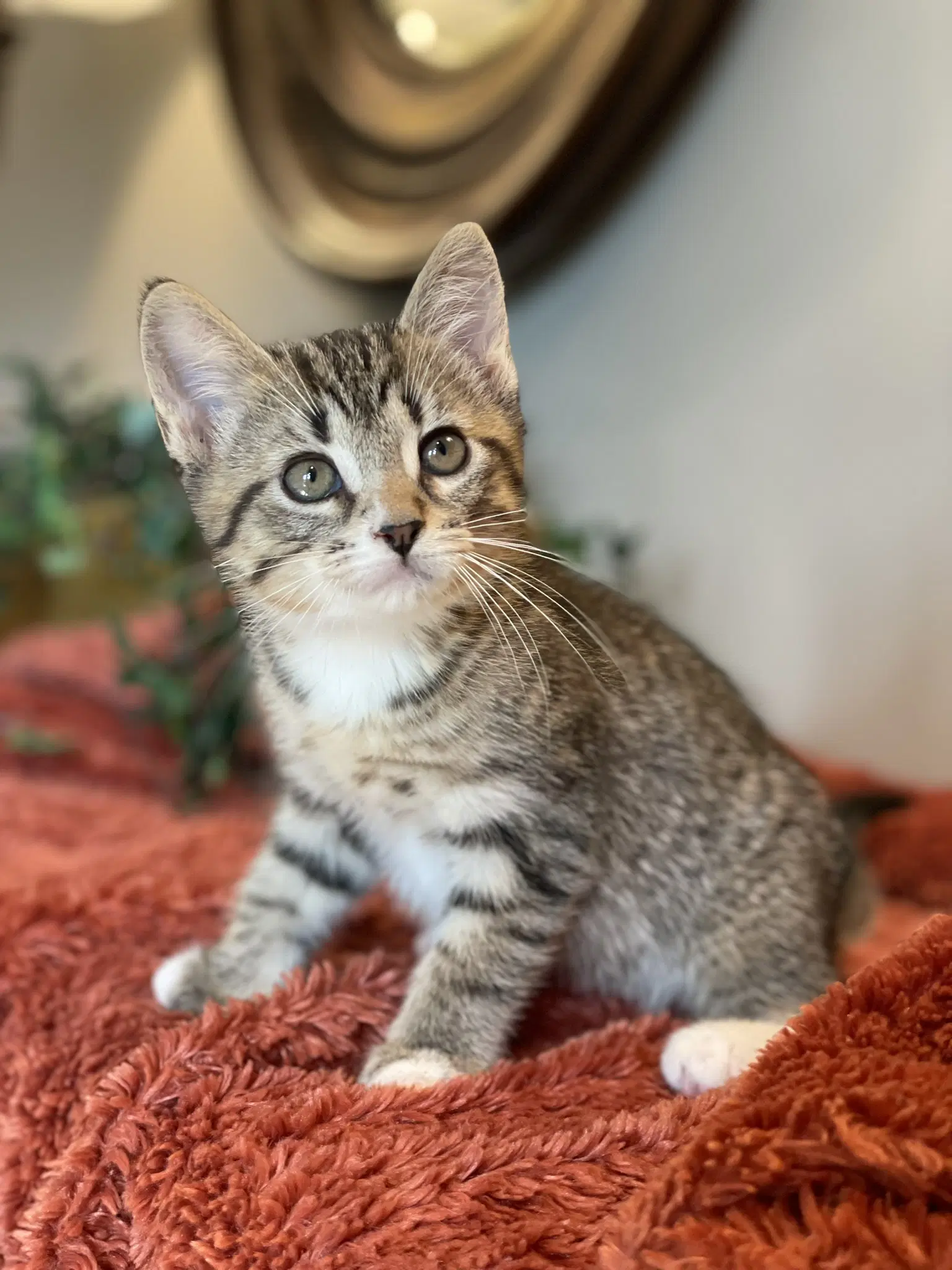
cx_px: 476
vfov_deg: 36.8
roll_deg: -4.1
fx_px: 1907
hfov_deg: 28.0
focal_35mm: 52
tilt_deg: -3.0
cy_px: 635
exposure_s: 1/60
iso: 160
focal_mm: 6
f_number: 2
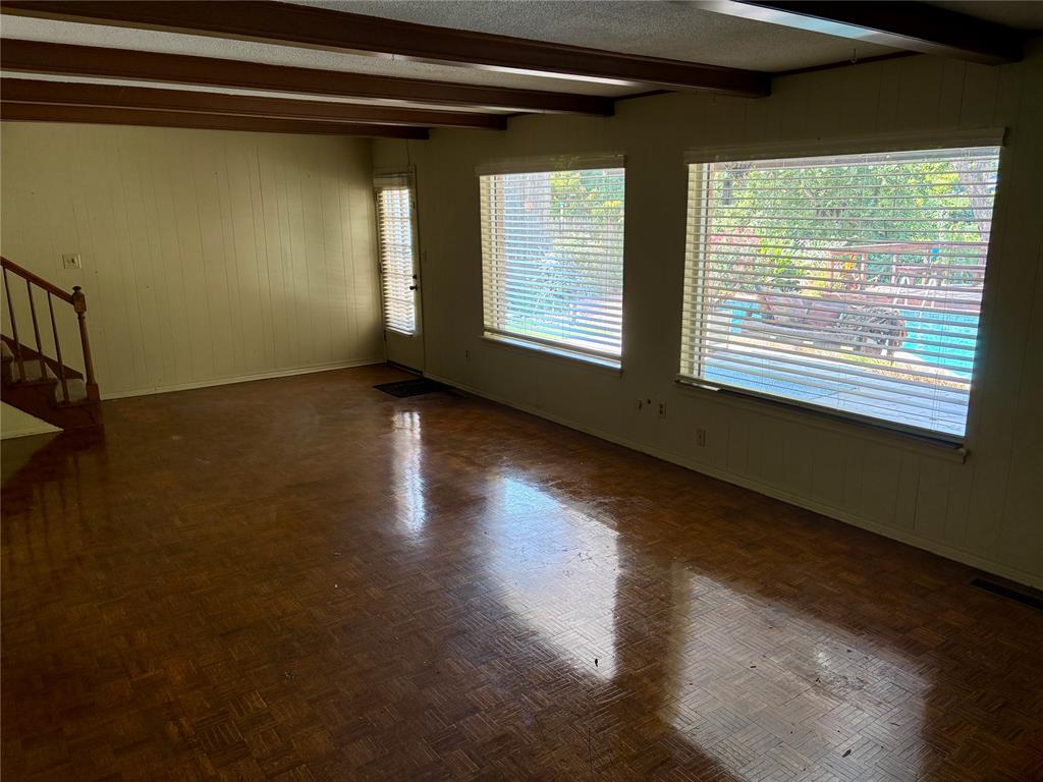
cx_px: 522
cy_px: 391
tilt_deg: -13.3
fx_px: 783
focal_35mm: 26
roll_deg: +0.2
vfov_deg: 53.1
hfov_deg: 67.3
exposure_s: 1/119
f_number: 1.6
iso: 125
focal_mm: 5.96
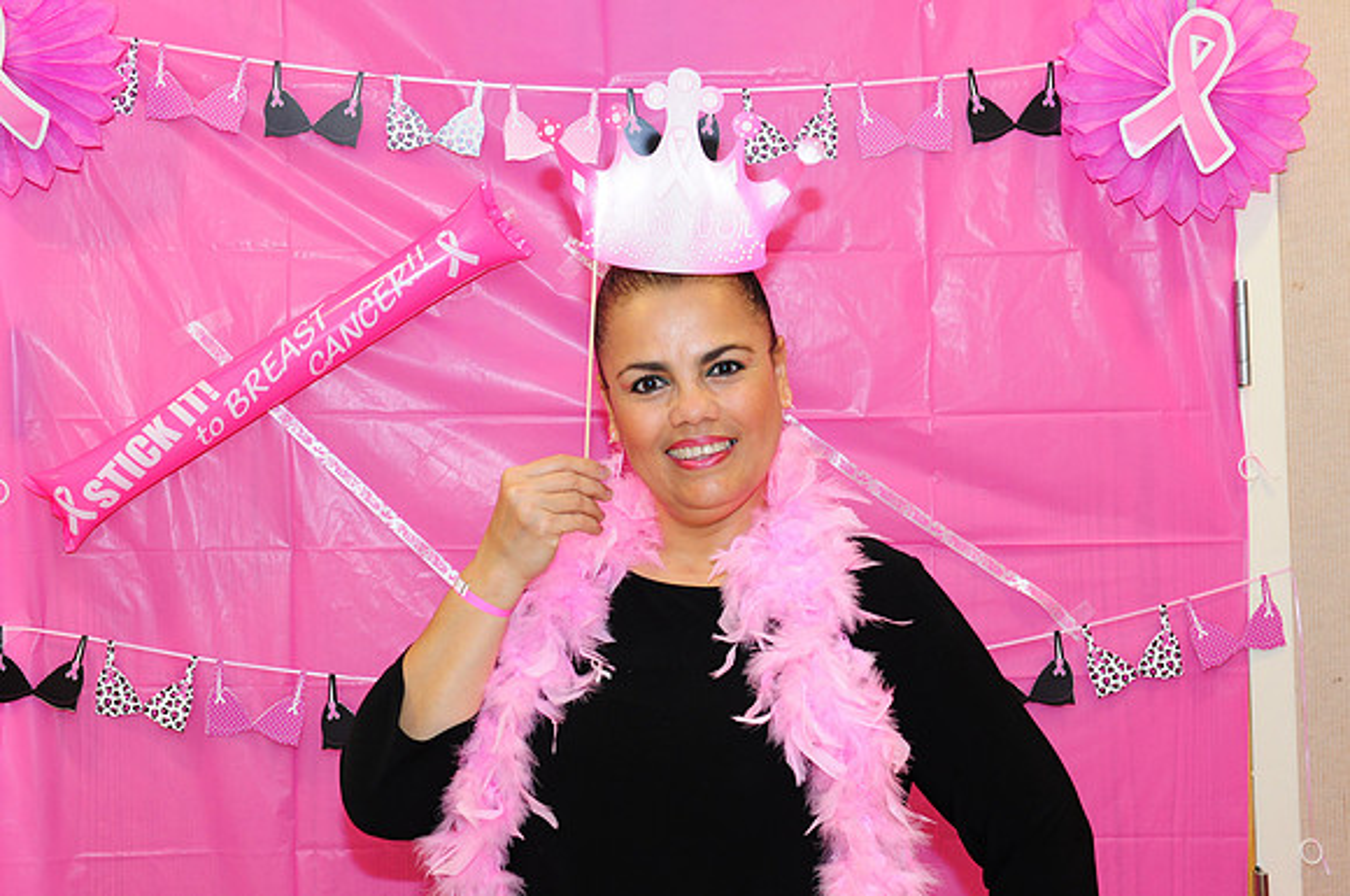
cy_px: 448
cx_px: 675
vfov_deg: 22.6
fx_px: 2247
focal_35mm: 60
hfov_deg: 33.4
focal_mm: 40
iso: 640
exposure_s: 1/60
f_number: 5.6
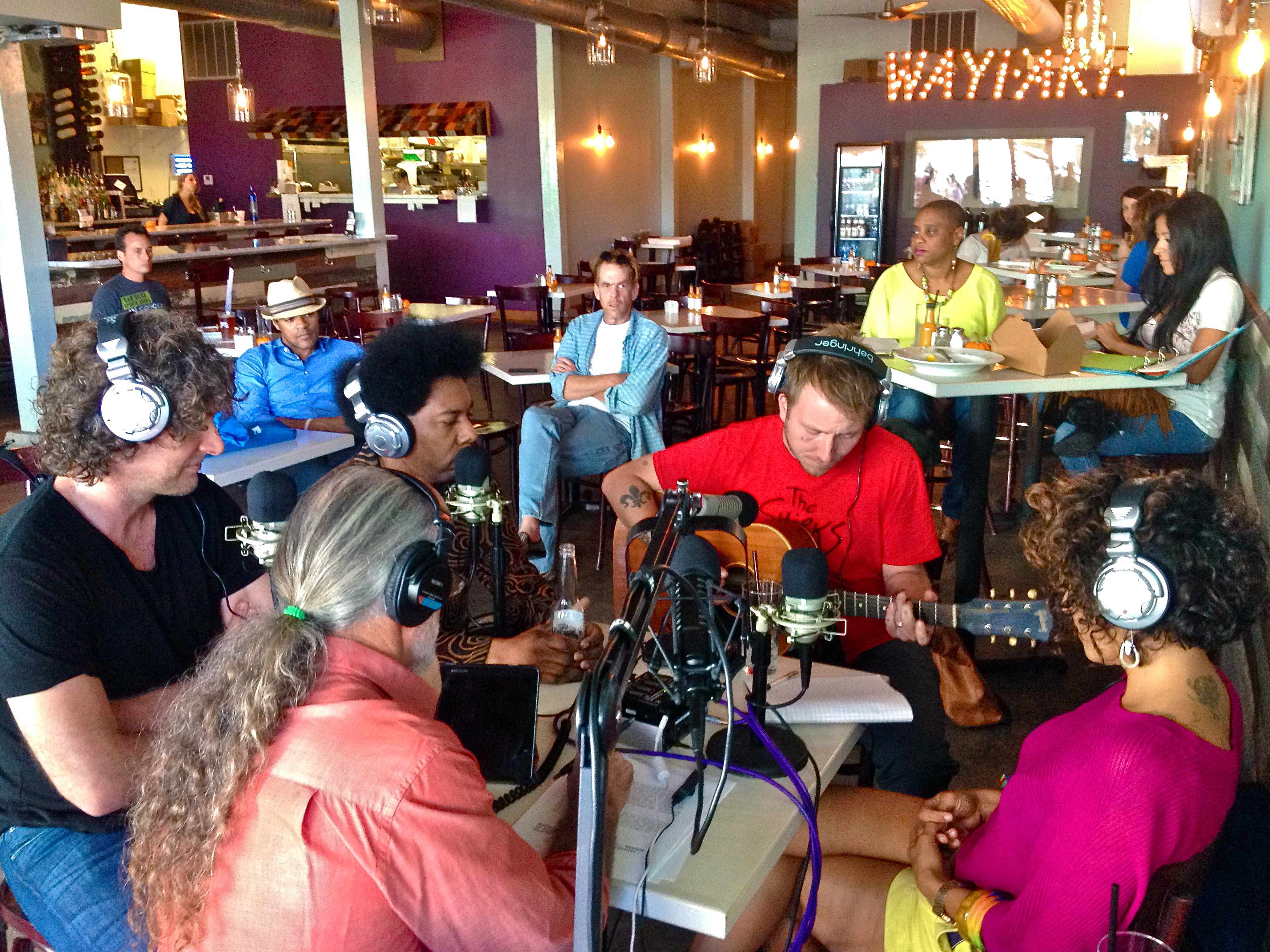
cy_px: 470
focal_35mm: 36
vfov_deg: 39.7
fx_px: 1321
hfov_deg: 51.4
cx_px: 630
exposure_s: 1/20
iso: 200
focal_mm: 4.28
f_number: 2.4
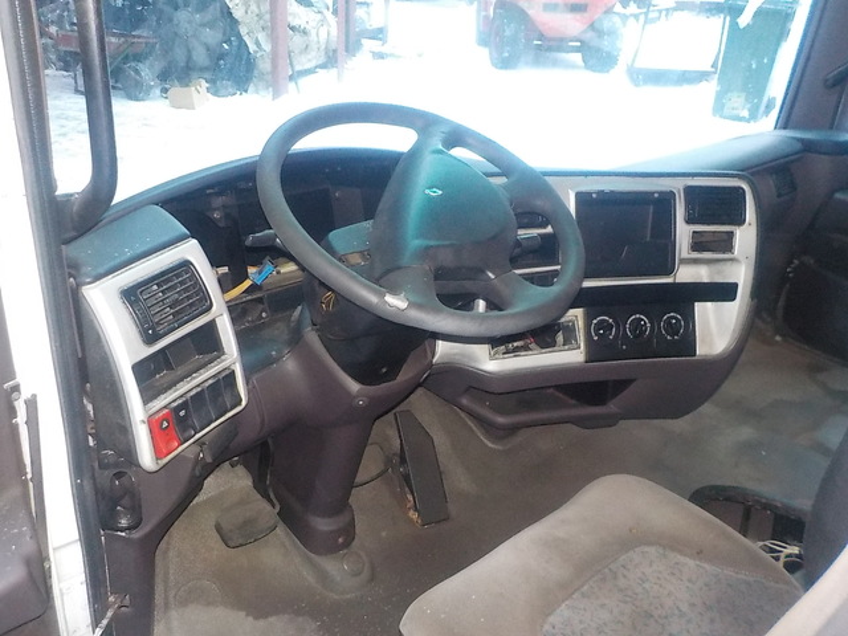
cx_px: 424
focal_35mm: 30
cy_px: 318
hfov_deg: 60.0
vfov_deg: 46.8
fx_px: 735
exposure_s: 1/8
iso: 800
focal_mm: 4.1
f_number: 3.3
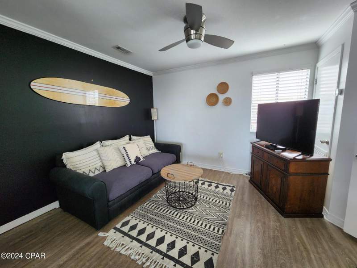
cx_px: 178
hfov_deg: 106.2
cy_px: 134
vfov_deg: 89.9
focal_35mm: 13
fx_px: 134
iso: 200
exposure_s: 1/60
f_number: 2.2
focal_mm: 2.2
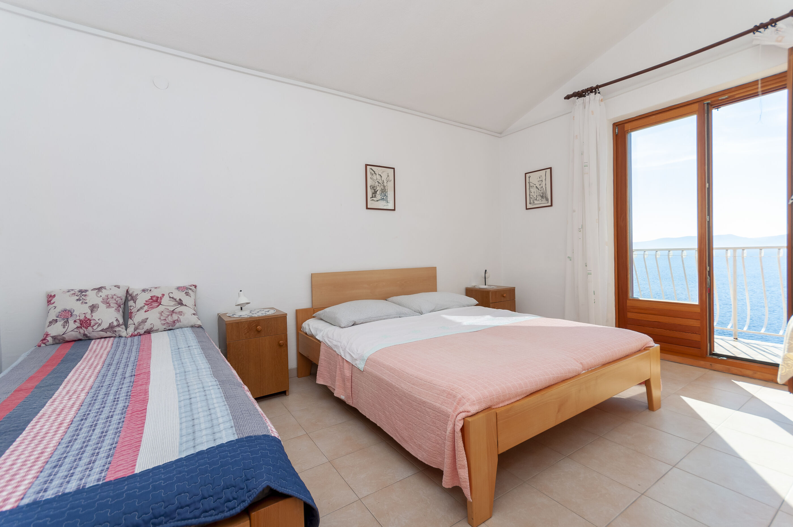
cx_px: 396
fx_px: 330
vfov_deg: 77.2
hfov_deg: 100.5
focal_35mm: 15
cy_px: 264
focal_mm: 10
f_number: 8
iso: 100
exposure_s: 1/200
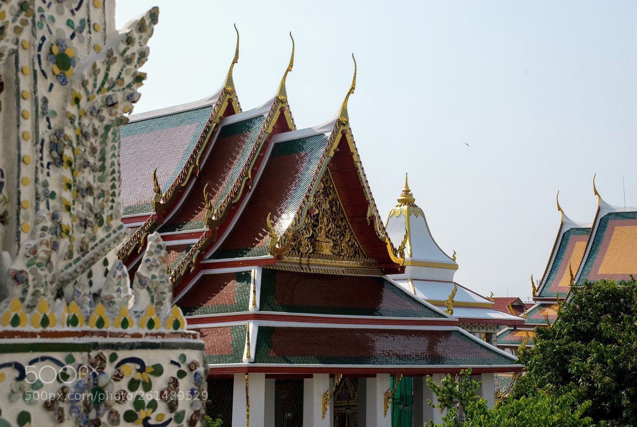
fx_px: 1275
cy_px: 214
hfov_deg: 28.0
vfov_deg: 19.0
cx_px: 318
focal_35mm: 72
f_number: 11
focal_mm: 48
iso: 160
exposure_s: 1/500
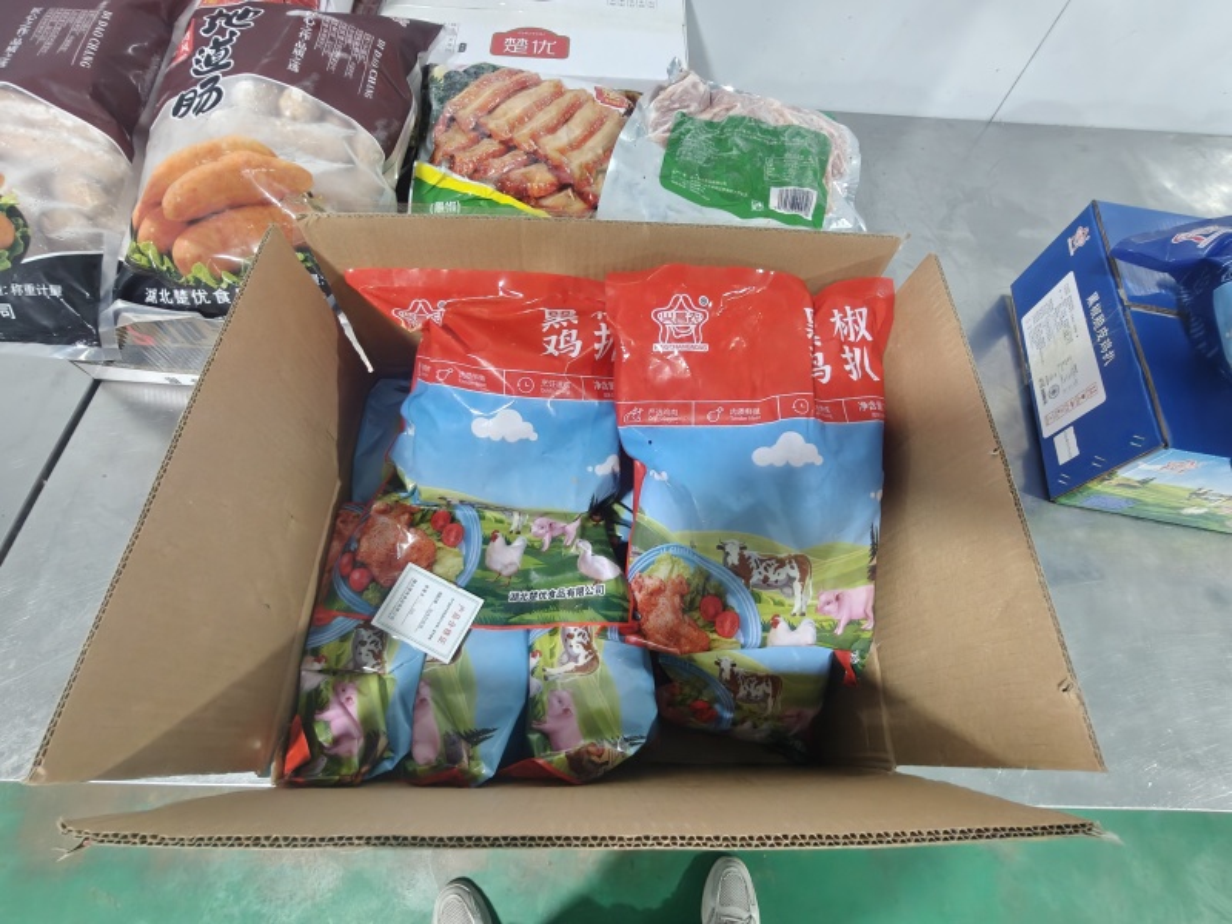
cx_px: 616
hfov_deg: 98.2
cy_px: 462
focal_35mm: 15
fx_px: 534
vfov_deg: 81.7
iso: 10000
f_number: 2
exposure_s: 1/63
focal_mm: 2.3
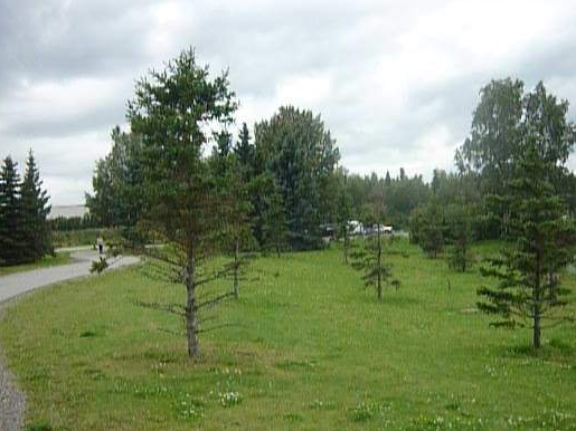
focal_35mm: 41
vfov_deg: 35.0
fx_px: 682
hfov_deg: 45.7
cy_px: 267
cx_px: 311
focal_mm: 5.5
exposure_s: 1/200
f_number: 8
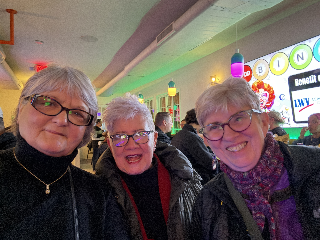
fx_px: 213
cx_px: 160
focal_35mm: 23
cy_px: 120
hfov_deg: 73.9
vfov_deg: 58.9
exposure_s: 1/15
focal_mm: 2.69
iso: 1000
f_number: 1.9
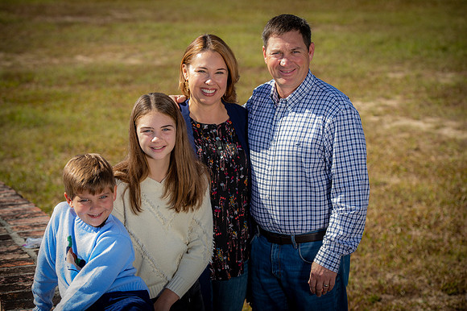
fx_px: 1296
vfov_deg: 13.7
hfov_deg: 20.4
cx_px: 234
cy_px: 156
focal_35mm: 100
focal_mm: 100
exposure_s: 1/250
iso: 50
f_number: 5
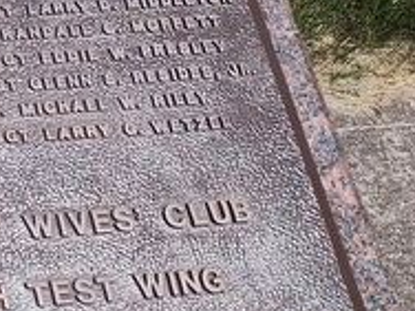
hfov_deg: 15.7
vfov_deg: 15.0
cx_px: -424
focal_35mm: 98
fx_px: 1175
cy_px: 75
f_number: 1.8
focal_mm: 5.56
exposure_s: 1/1748
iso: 100
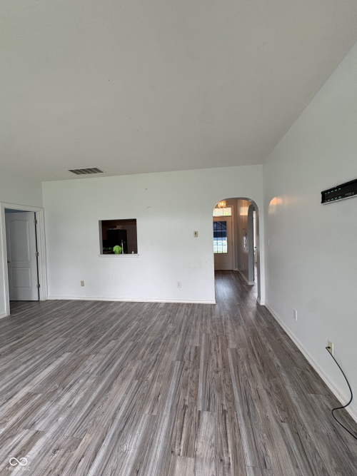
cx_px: 178
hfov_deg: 85.7
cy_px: 238
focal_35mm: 14
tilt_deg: -0.9
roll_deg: +1.2
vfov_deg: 102.1
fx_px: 193
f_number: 2.2
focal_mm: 2.22
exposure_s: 1/120
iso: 160
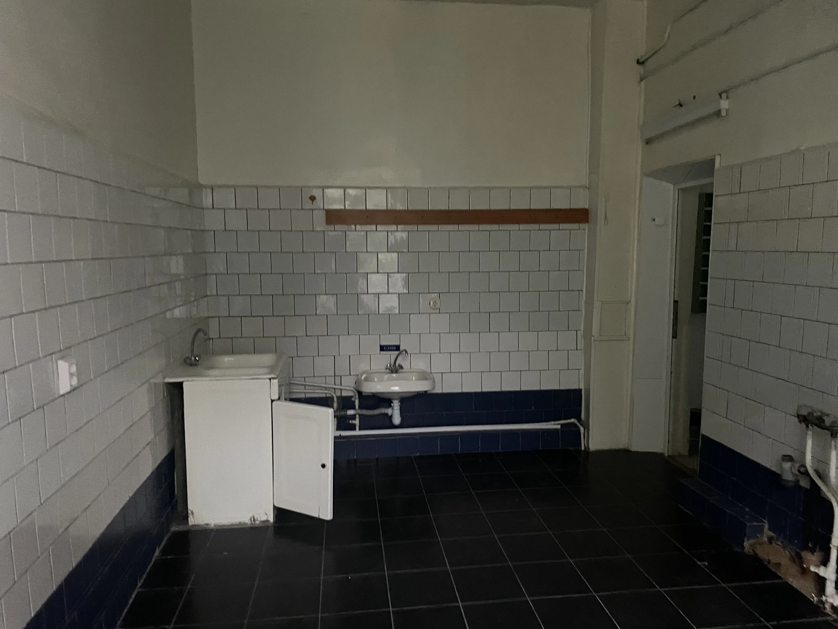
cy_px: 314
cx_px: 419
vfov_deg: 53.1
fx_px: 629
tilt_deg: -5.1
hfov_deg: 67.3
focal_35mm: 26
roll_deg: +1.0
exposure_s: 1/30
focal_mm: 4.2
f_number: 1.6
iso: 1000
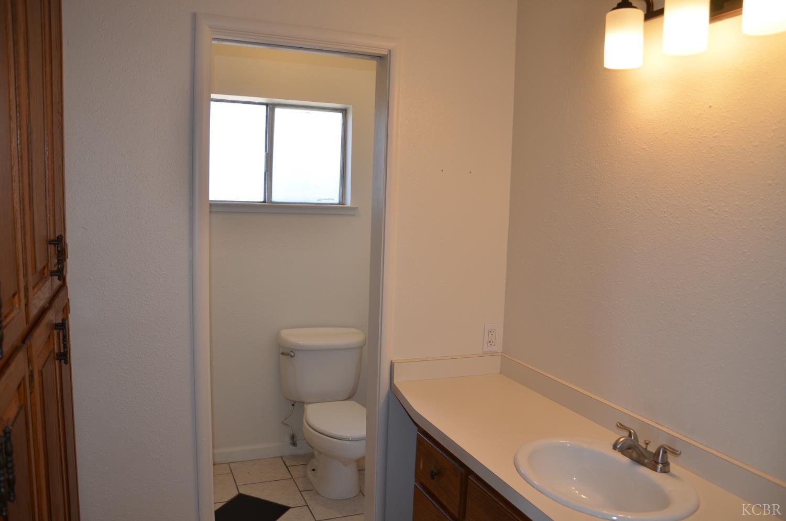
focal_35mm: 27
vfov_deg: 47.7
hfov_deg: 67.5
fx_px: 588
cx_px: 393
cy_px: 260
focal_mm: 18
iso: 250
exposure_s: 1/125
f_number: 3.5
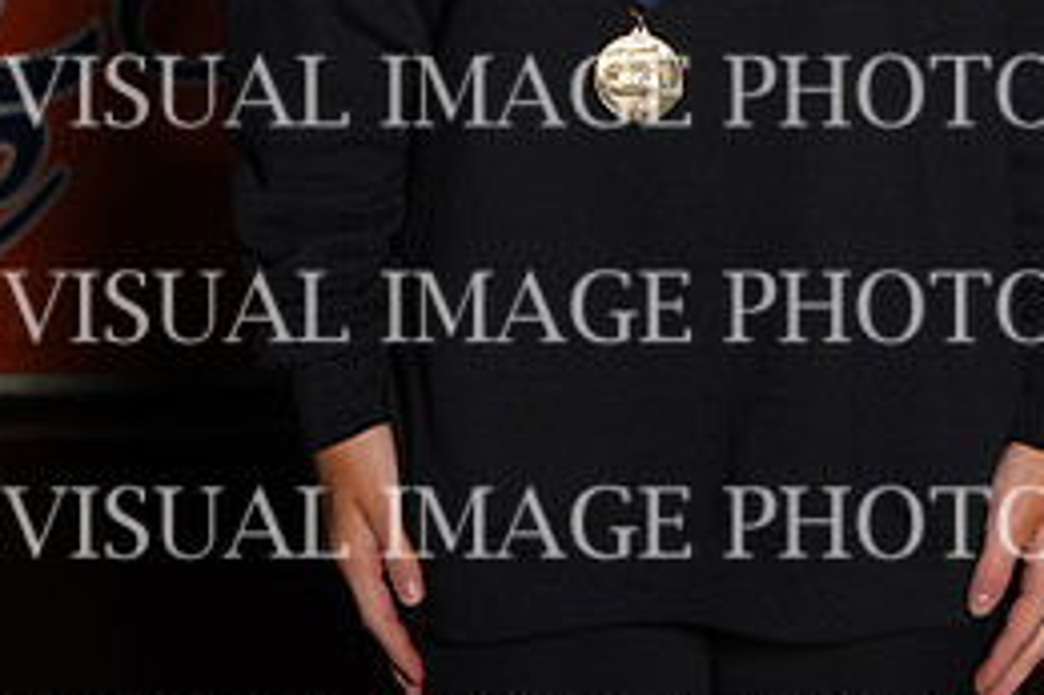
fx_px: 5564
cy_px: -233
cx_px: 697
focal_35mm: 192
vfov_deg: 7.1
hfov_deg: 10.7
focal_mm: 86
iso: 640
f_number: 8
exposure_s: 1/125
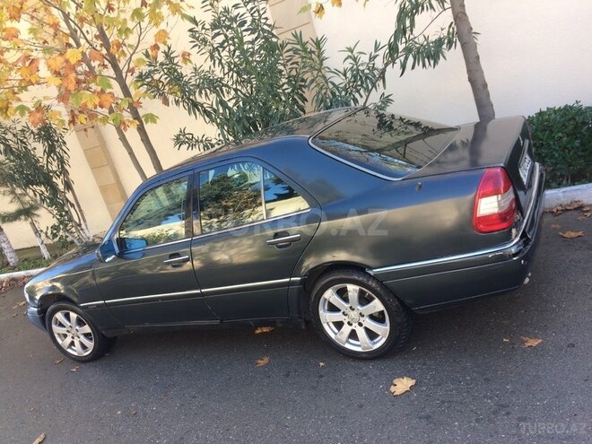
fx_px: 496
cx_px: 296
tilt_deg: -15.9
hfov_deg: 61.7
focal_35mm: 29
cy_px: 222
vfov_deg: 48.2
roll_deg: +19.0
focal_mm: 4.15
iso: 40
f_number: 2.2
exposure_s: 1/100
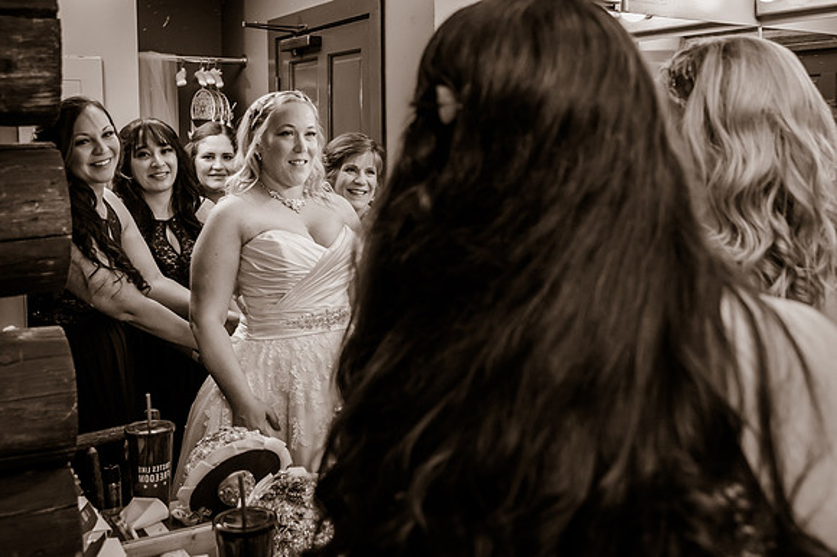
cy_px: 201
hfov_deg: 49.0
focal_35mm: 39
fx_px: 915
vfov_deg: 33.7
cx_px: 479
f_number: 4
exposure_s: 1/250
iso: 2500
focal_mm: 27
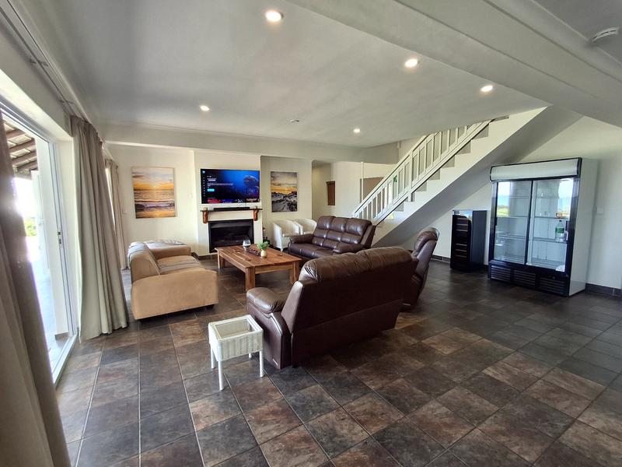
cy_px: 234
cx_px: 311
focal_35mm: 16
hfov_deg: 94.5
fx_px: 287
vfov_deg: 78.1
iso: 50
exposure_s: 1/100
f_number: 2.2
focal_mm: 1.64
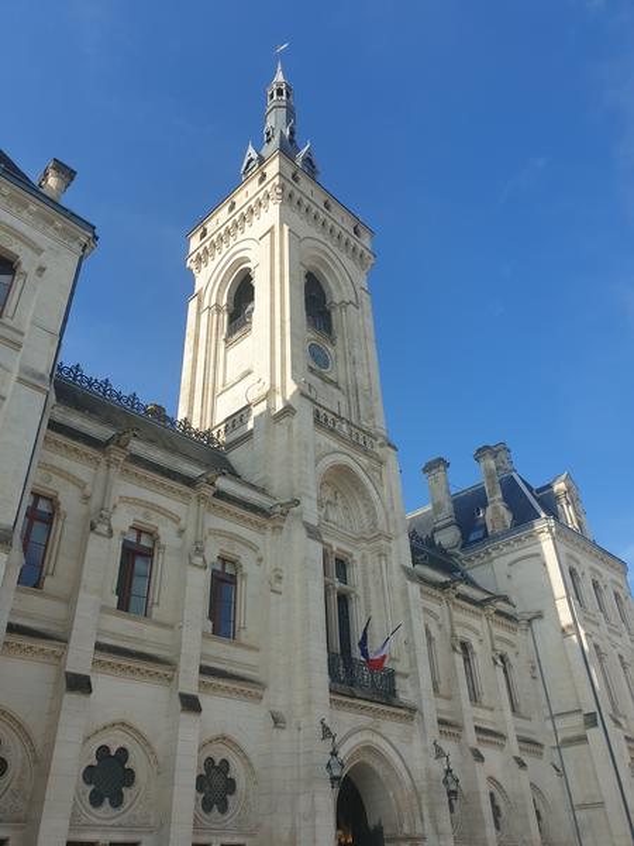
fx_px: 635
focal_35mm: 26
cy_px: 423
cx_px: 317
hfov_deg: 53.1
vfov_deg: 67.3
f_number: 2.4
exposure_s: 1/1242
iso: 50
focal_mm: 4.3
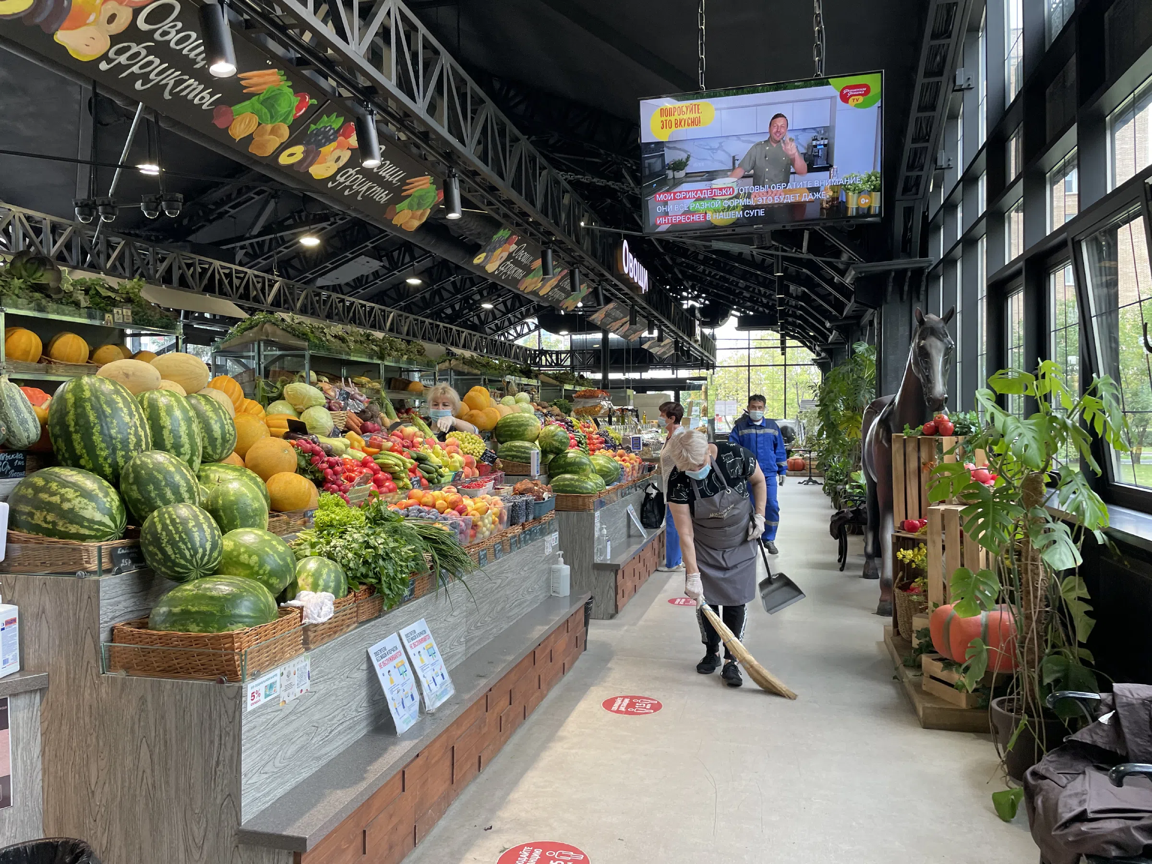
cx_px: 576
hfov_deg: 67.3
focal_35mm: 26
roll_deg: +1.1
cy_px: 432
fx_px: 865
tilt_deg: -1.4
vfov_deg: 53.1
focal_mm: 4.2
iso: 50
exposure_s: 1/100
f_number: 1.6
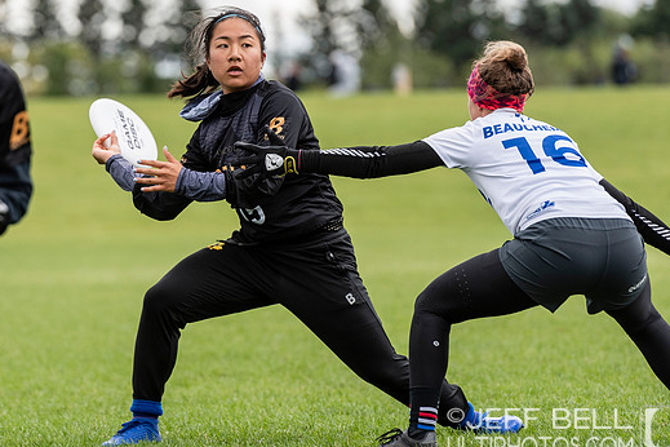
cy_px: 144
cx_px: 231
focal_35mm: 452
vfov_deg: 3.0
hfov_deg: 4.6
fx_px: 8412
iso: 250
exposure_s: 1/1250
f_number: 4
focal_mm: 200
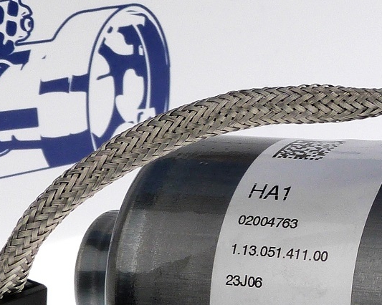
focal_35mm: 282
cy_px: 158
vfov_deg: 5.5
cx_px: 471
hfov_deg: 6.8
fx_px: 3187
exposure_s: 1/125
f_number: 4
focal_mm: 13.8
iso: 100
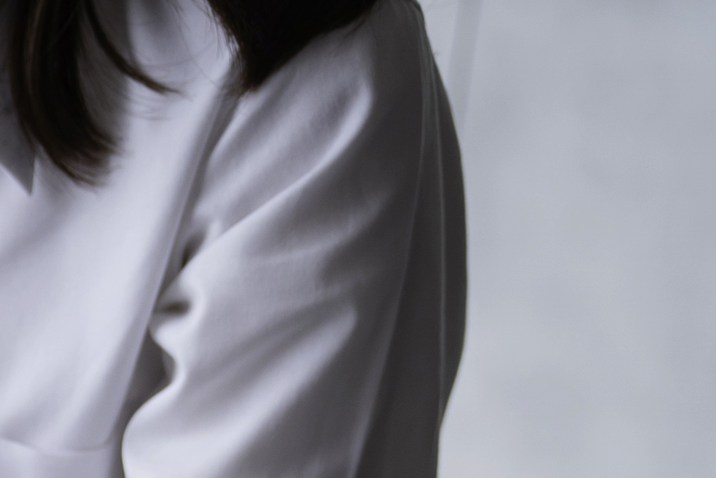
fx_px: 3142
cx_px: -779
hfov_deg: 11.5
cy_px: 1029
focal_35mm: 158
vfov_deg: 8.2
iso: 200
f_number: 2.8
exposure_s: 1/160
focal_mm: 35
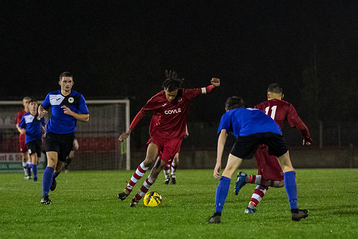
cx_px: 151
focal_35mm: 294
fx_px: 2924
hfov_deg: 7.0
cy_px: 141
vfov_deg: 4.7
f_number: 2.8
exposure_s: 1/1250
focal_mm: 138
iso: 6400
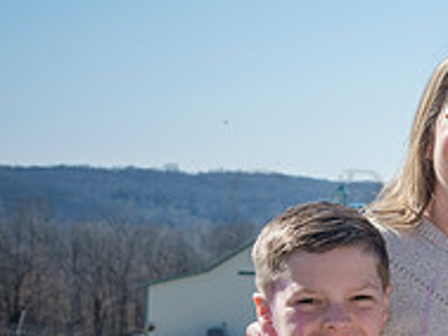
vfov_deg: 8.7
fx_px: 2214
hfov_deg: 11.1
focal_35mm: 171
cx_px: 664
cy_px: 314
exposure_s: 1/320
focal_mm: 58
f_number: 13
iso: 400
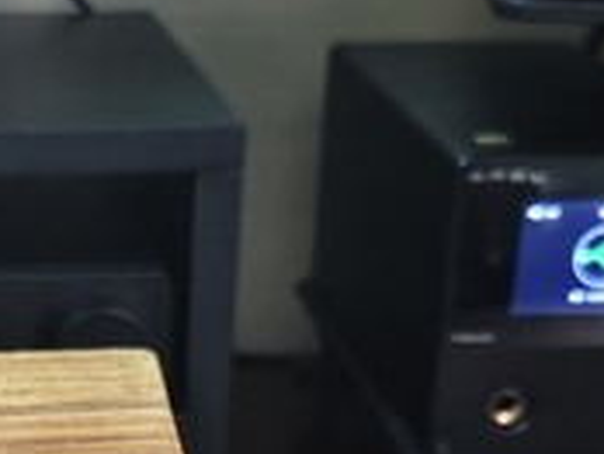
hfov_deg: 20.2
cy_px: 631
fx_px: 1660
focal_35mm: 95
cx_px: 62
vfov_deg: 14.7
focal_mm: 5.56
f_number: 1.88
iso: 1550
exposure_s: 1/30
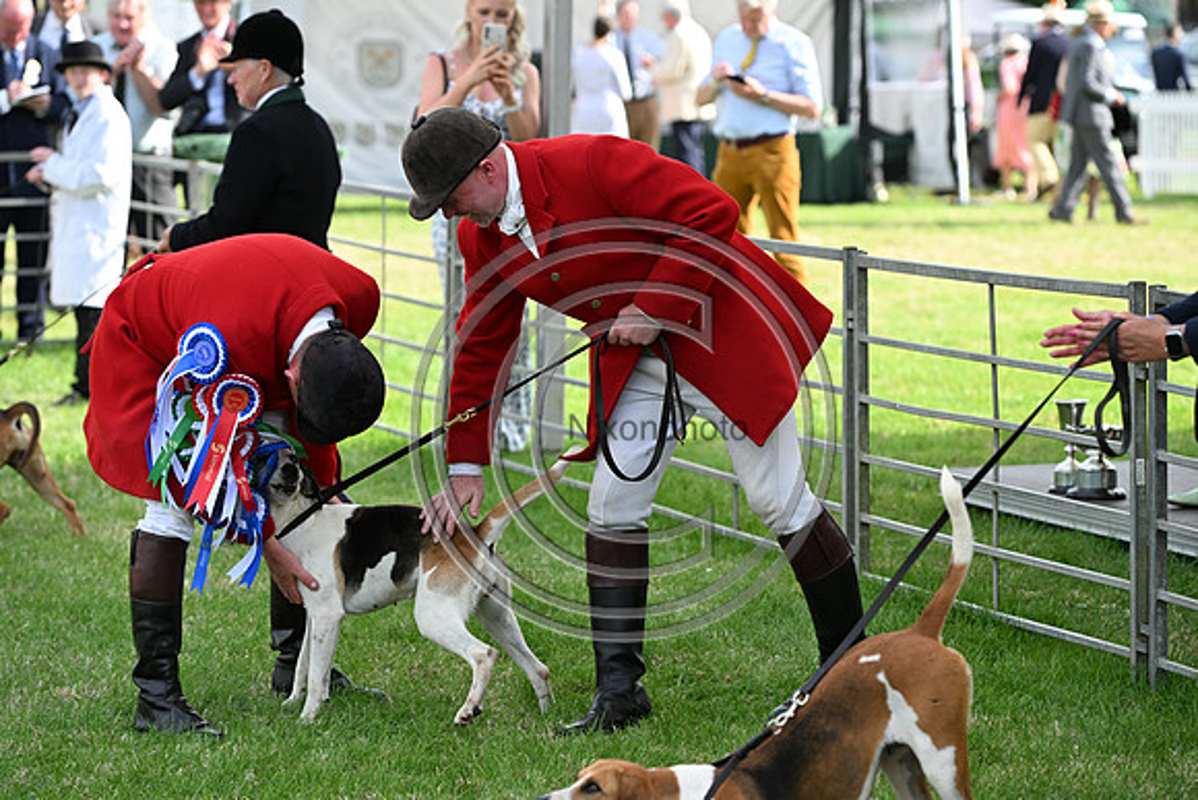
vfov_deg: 10.2
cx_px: 599
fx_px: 4493
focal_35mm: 135
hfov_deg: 15.2
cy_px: 400
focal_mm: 135
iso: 500
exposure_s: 1/1000
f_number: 4.5
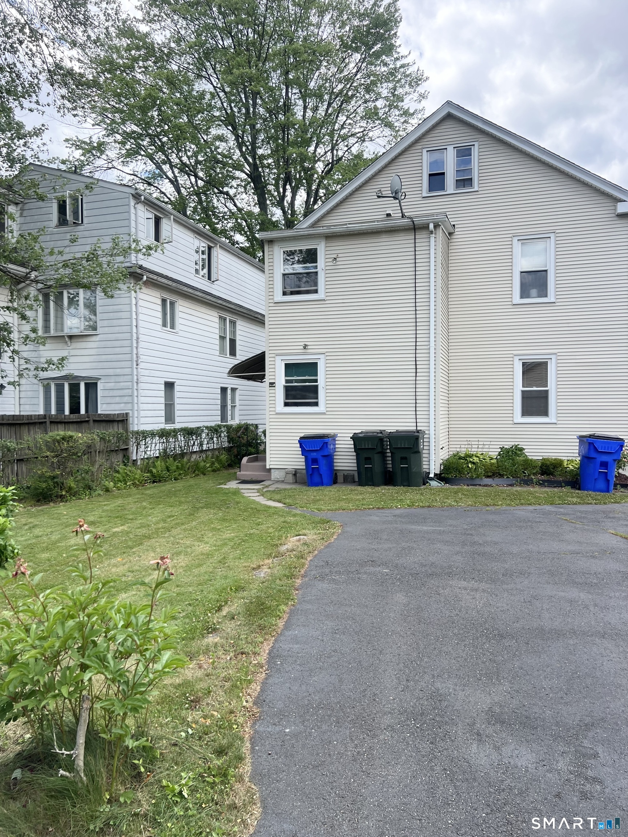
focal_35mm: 26
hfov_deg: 53.1
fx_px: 629
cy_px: 418
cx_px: 314
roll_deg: -0.6
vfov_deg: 67.3
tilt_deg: -1.0
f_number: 1.5
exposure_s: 1/1575
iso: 50
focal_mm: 5.7
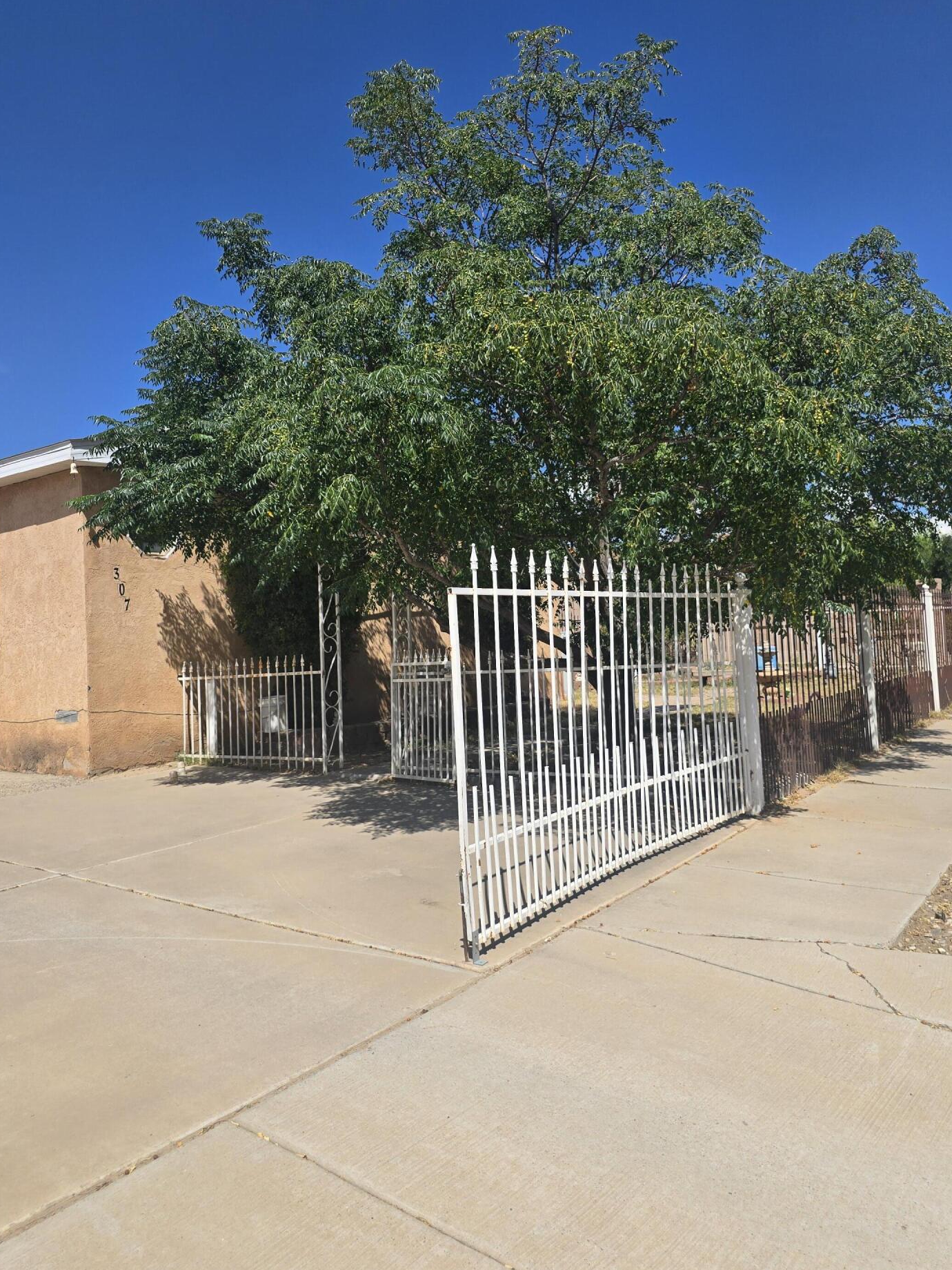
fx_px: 917
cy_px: 595
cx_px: 499
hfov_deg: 54.9
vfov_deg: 69.3
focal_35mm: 25
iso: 12
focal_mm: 6.3
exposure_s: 1/1024
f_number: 1.7
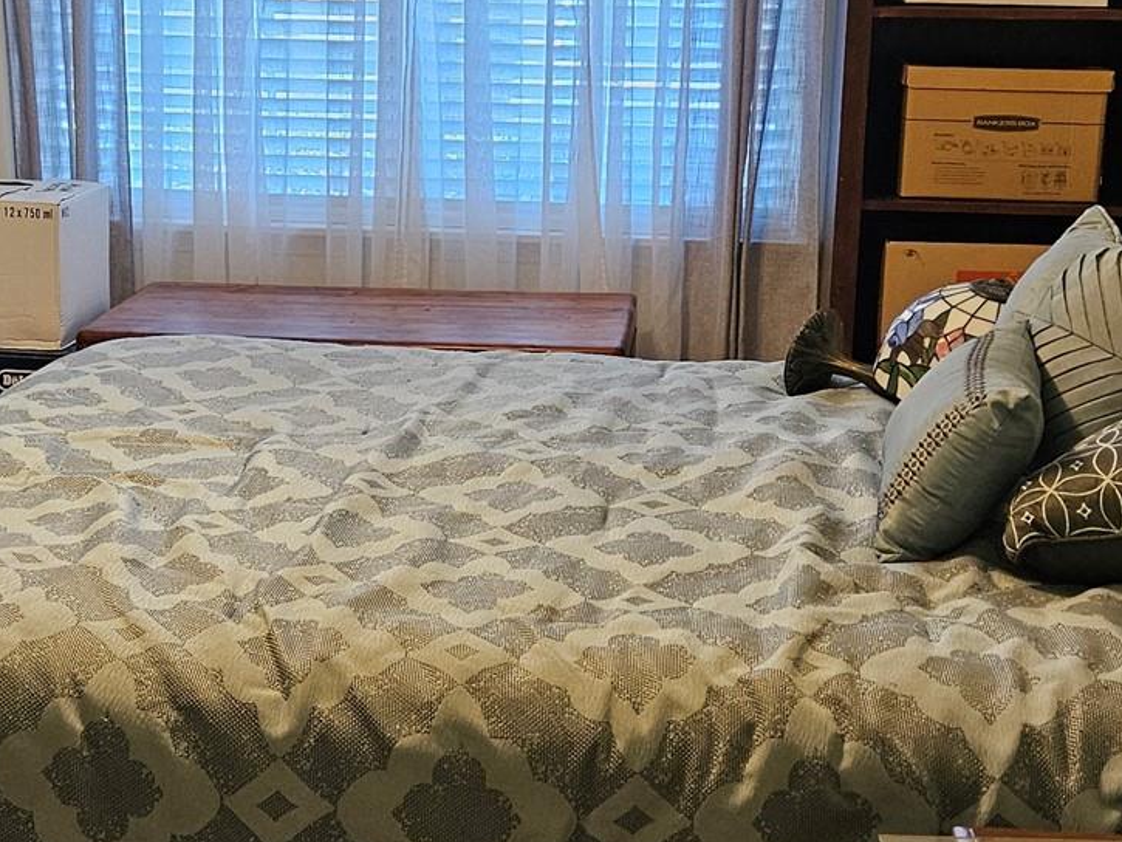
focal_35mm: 65
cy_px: 436
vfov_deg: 22.6
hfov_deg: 29.8
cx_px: 506
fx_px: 2107
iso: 400
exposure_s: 1/120
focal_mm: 5.4
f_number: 1.8
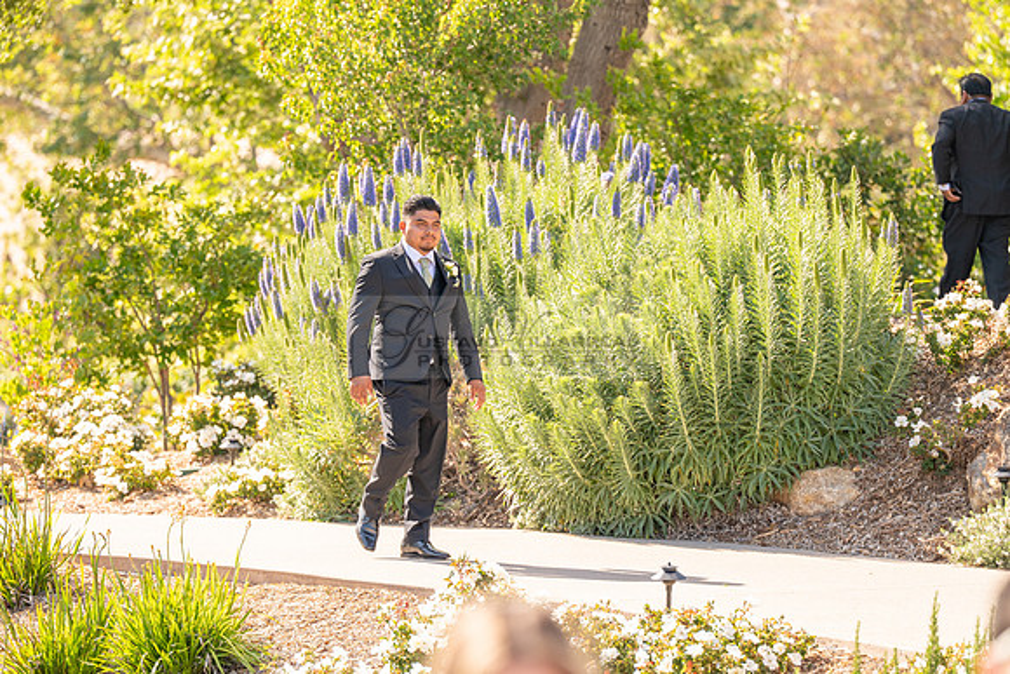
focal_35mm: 200
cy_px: 337
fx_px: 5612
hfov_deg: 10.3
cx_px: 505
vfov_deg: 6.9
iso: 200
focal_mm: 200
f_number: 4.5
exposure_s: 1/800
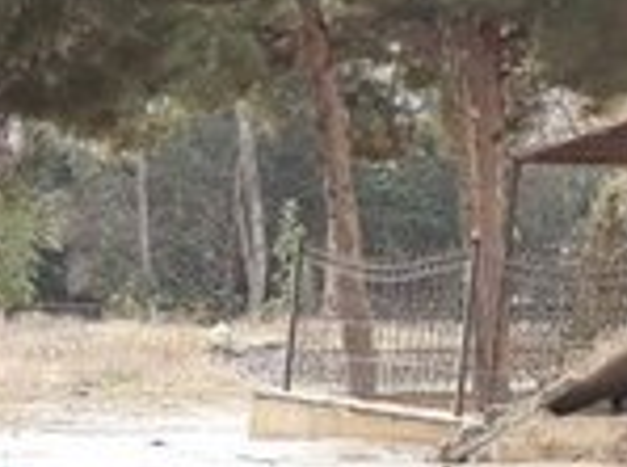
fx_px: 2168
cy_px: 751
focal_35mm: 120
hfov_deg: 13.7
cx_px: -665
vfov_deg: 11.6
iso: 40
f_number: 1.7
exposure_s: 1/159
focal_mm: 3.71
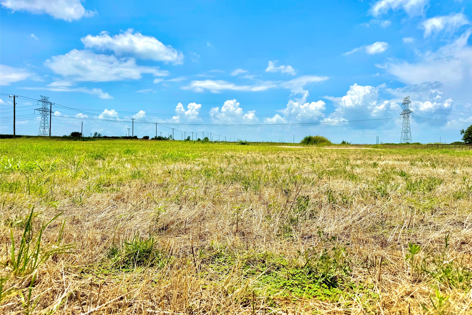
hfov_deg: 71.5
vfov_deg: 51.2
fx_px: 328
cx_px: 236
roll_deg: -1.0
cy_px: 145
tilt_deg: +0.0
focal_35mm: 25
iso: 80
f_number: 1.78
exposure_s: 1/10417
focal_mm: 6.76
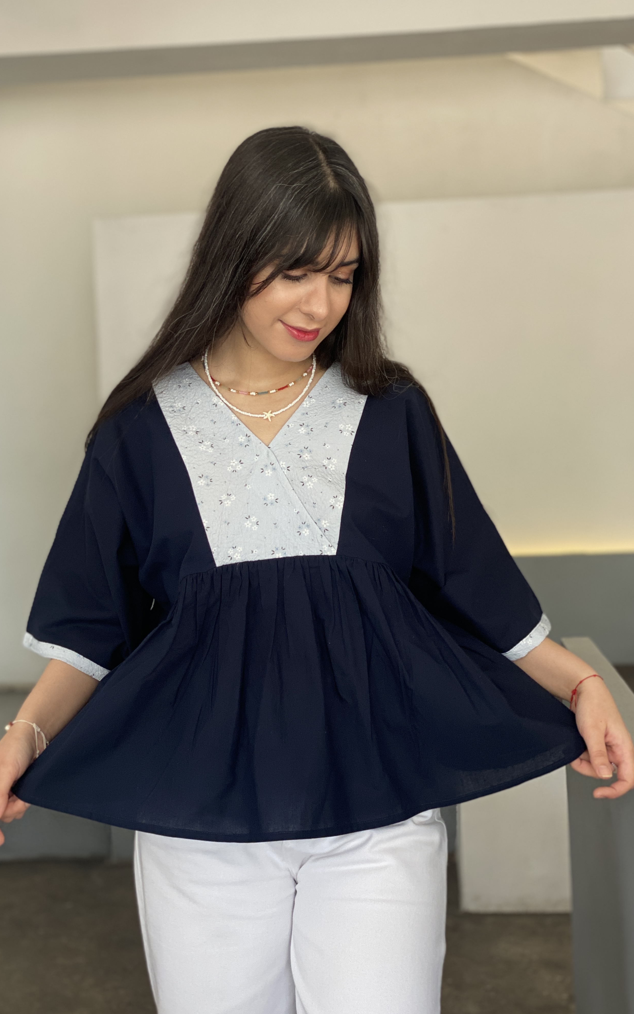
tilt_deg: -2.8
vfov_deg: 36.3
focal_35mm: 56
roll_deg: +1.8
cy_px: 514
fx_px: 1548
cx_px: 286
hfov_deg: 23.1
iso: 50
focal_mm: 6
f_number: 2
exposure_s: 1/100
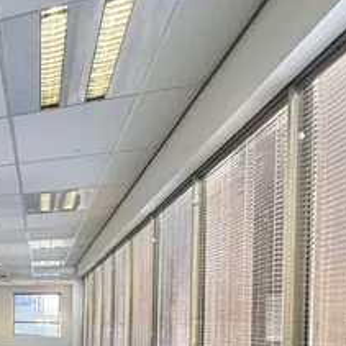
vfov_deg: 33.9
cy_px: 318
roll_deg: -1.2
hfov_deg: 21.1
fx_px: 531
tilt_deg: -1.0
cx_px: -300
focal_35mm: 47
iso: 100
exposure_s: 1/100
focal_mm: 2.22
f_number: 2.2
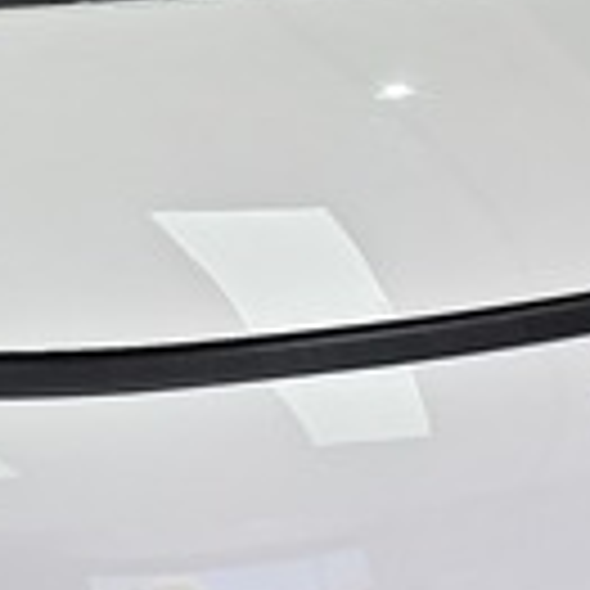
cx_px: -351
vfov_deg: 11.0
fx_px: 3066
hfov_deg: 10.5
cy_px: 189
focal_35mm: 159
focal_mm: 6.3
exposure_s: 1/100
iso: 20
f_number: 1.7
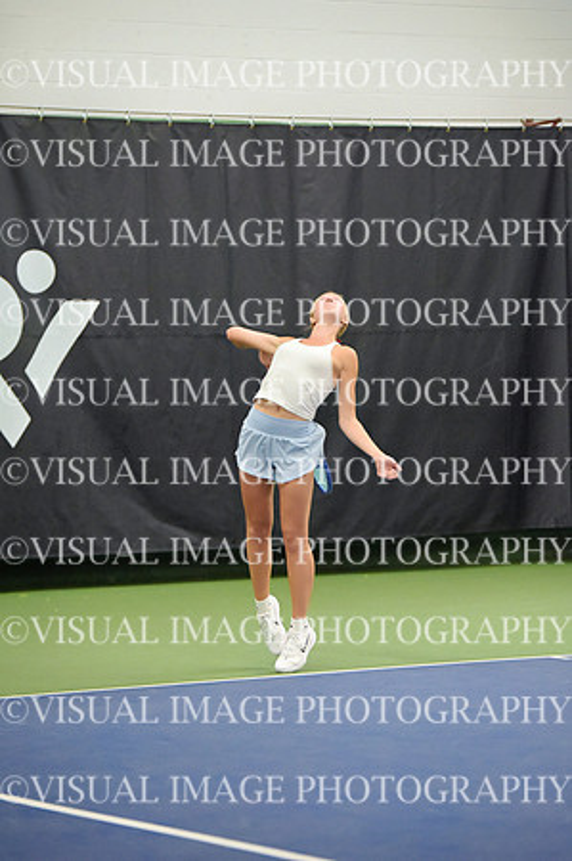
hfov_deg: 10.1
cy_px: 430
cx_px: 286
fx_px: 3225
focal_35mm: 135
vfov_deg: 15.2
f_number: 3.2
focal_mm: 135
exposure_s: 1/1600
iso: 12800
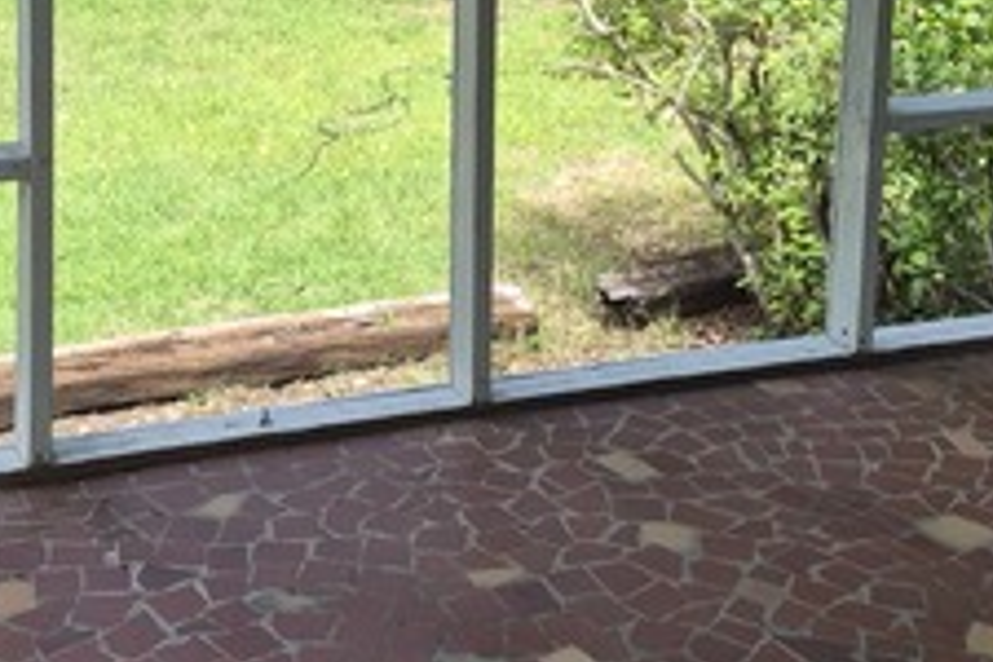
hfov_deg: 28.4
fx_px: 1958
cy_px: 35
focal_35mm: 71
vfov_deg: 18.8
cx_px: 386
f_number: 1.8
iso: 40
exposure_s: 1/180
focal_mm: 5.4
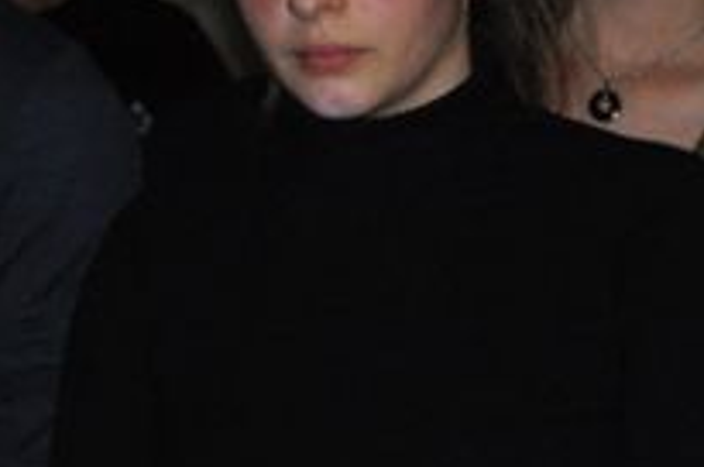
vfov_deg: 4.9
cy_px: 460
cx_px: 652
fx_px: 5486
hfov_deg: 7.3
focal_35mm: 281
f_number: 4.2
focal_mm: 30
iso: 800
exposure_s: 1/60
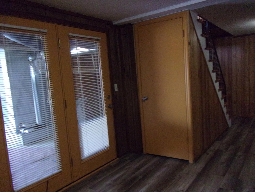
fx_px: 206
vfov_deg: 49.7
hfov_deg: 63.4
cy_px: 96
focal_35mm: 28
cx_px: 128
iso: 800
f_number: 3.9
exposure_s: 1/34
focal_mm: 5.1
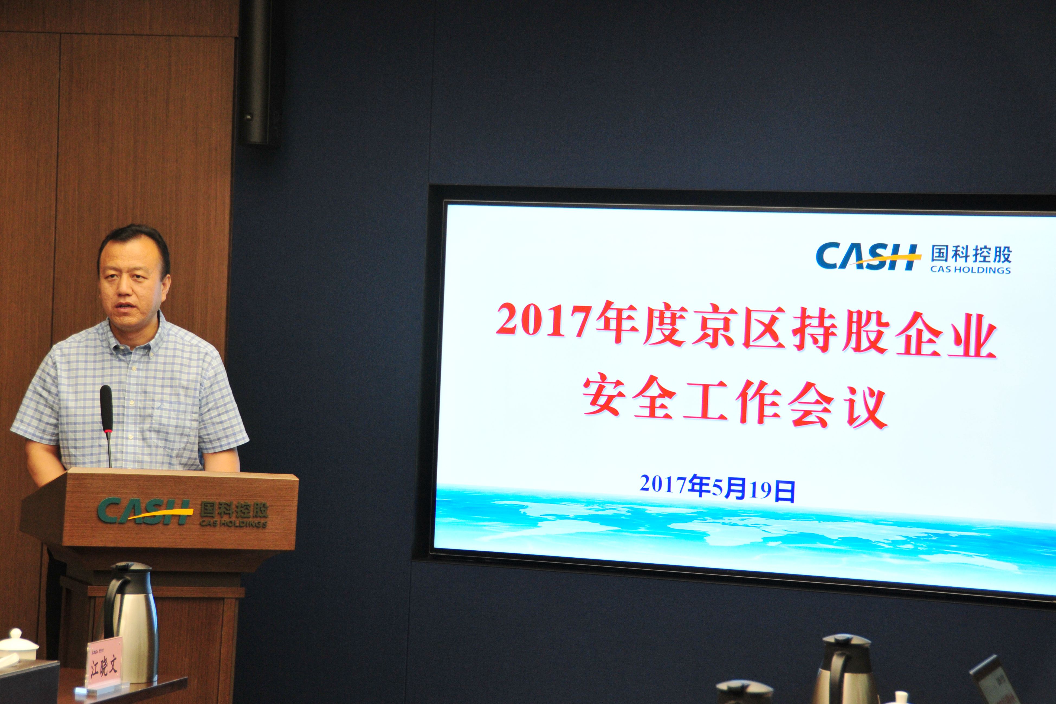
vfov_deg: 16.6
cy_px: 352
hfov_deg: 24.6
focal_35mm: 82
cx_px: 528
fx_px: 2420
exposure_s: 1/100
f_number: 4.8
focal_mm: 55
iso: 720
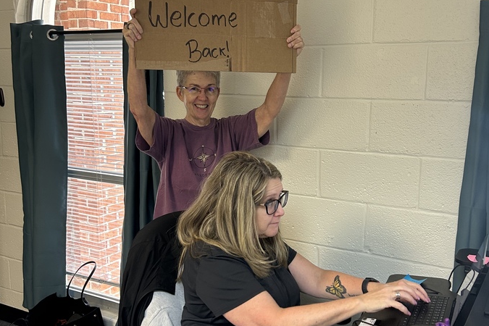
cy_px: 165
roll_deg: -1.4
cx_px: 277
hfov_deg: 47.3
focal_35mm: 41
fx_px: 557
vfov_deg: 32.6
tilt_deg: -11.7
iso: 125
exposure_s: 1/61
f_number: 1.5
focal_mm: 5.7
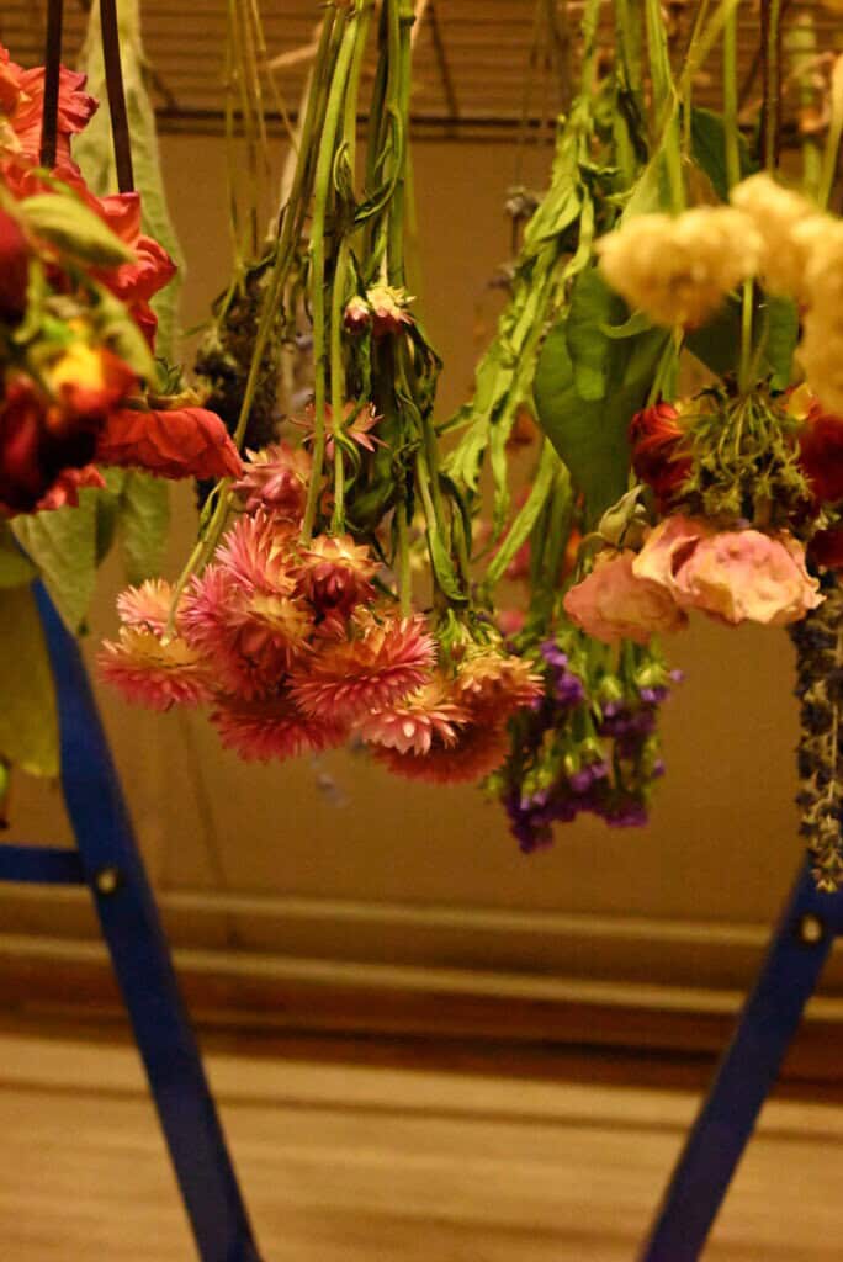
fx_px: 1754
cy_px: 631
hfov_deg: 27.0
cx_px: 422
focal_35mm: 50
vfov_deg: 39.6
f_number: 9
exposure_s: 1/60
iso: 36000
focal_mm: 50
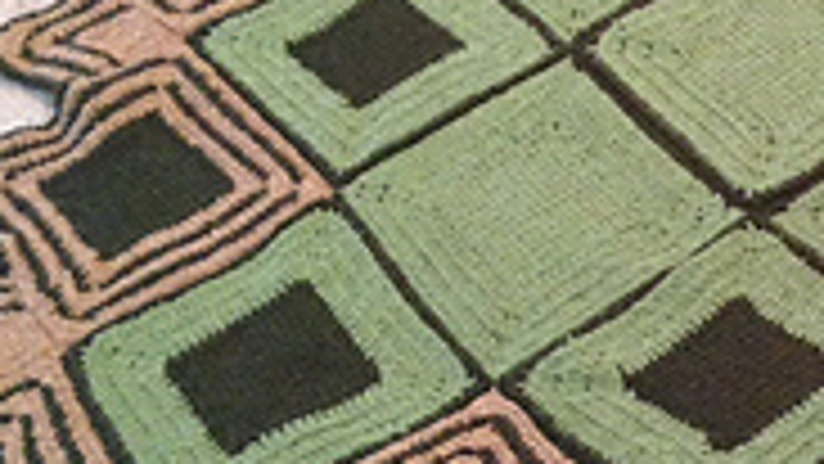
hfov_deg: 16.4
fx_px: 2753
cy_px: 293
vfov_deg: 9.6
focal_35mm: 126
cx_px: 959
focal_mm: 4.12
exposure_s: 1/20
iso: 200
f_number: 2.4
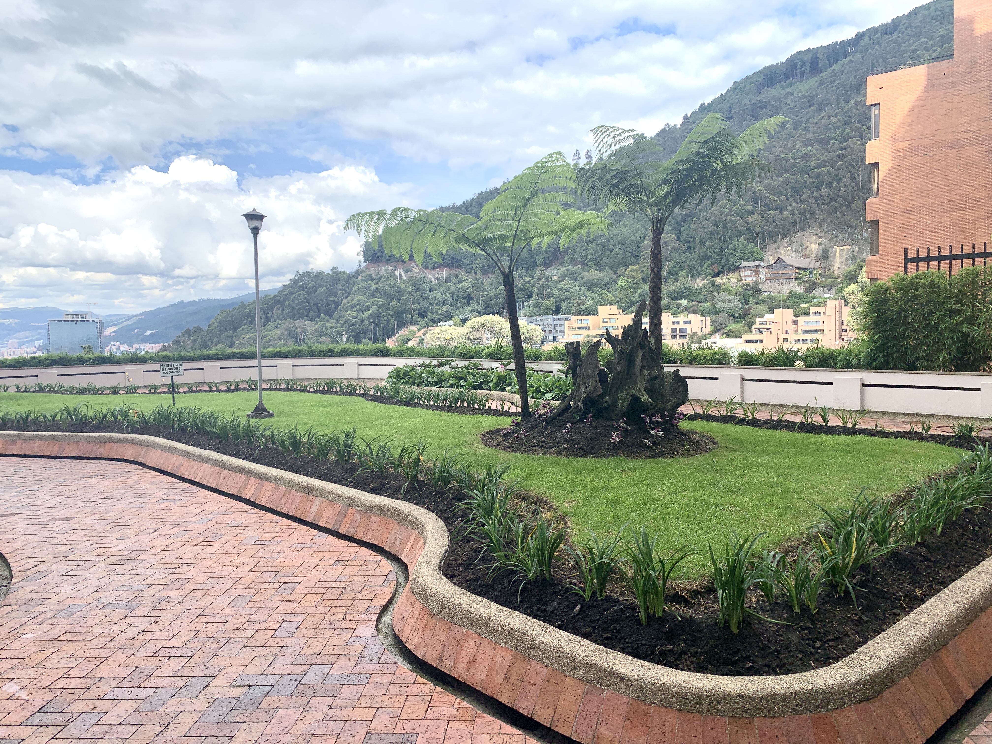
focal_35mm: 26
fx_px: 745
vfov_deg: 53.1
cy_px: 372
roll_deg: +1.1
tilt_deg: -1.9
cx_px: 496
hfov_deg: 67.3
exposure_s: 1/1610
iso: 25
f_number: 1.8
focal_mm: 4.25
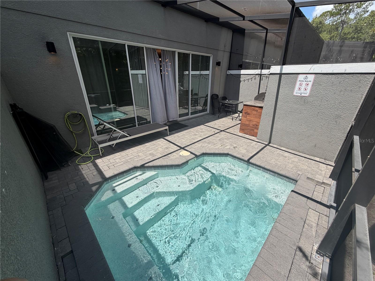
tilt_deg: -23.8
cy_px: 140
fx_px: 152
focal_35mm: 14
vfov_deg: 85.7
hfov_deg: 102.1
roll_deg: -0.4
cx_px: 188
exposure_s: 1/770
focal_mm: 2.22
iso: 32
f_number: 2.2
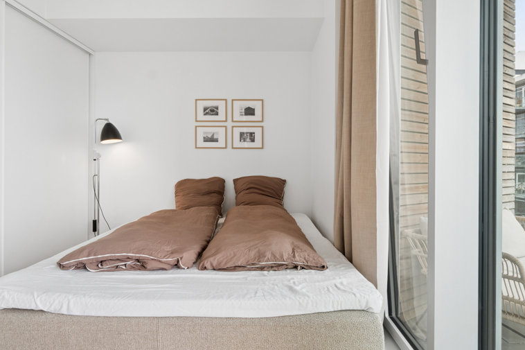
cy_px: 169
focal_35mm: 19
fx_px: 277
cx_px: 260
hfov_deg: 86.9
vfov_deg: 64.5
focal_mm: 12
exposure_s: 1/60
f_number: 8
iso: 200
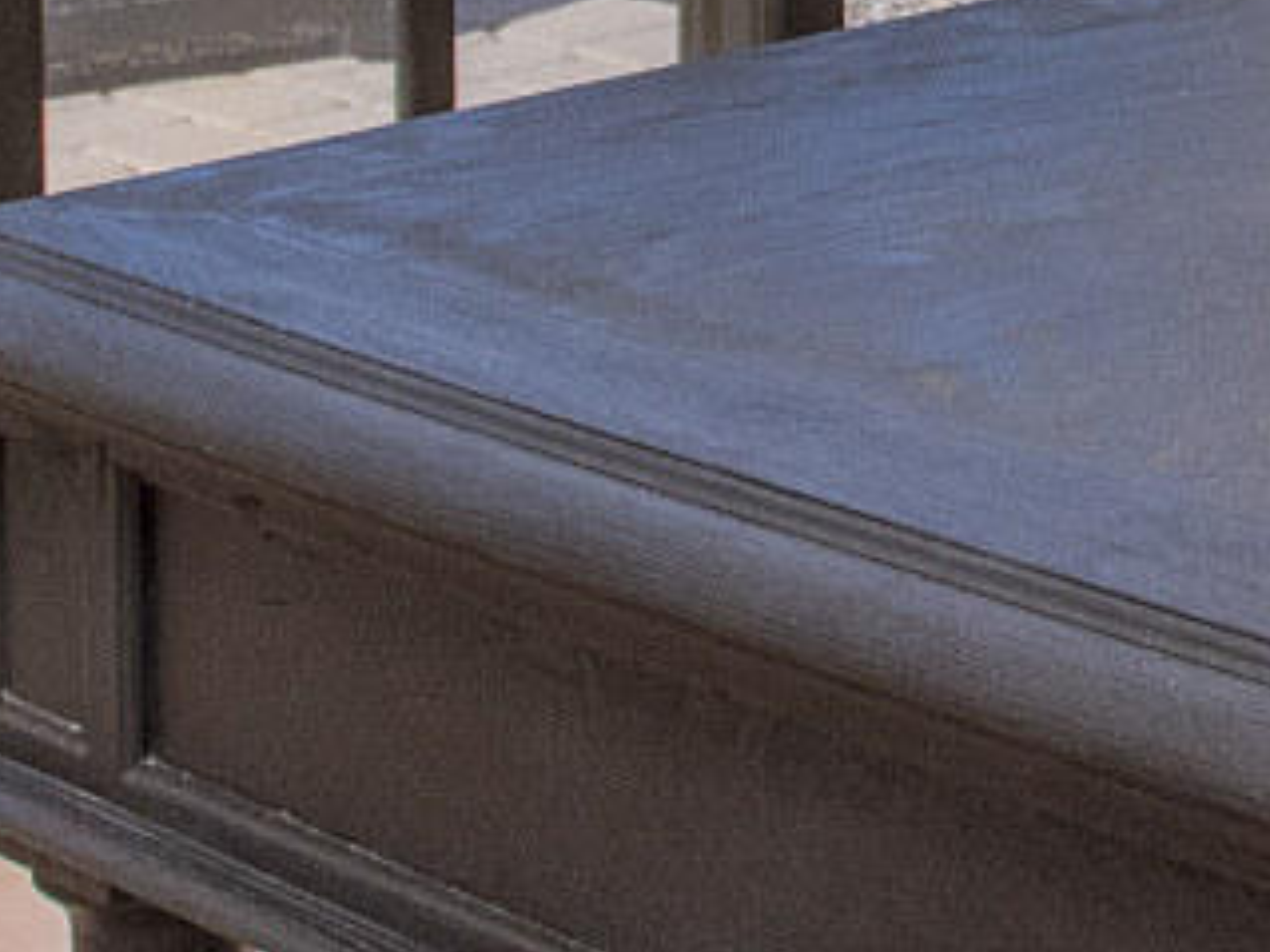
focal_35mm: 128
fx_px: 4694
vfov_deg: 10.4
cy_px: -1107
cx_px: 2078
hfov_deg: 14.1
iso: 640
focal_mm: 17
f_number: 7.1
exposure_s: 1/60
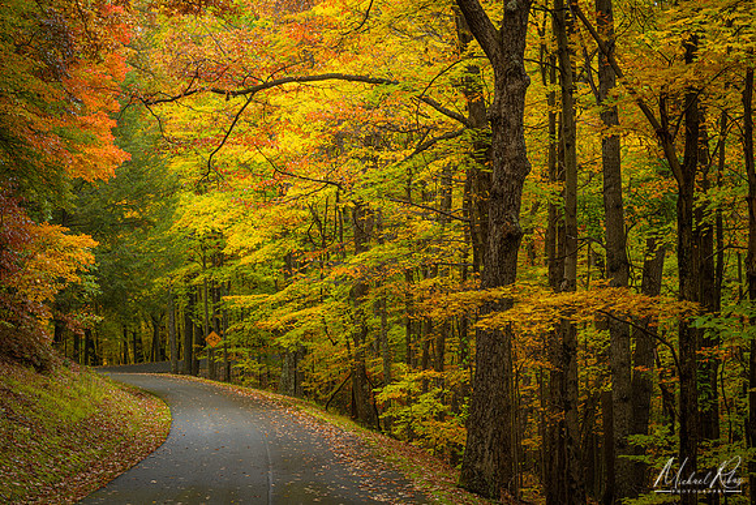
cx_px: 378
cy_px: 252
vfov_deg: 16.7
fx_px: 1722
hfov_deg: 24.8
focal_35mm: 82
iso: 100
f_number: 13
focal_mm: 82
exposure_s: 1/2.5
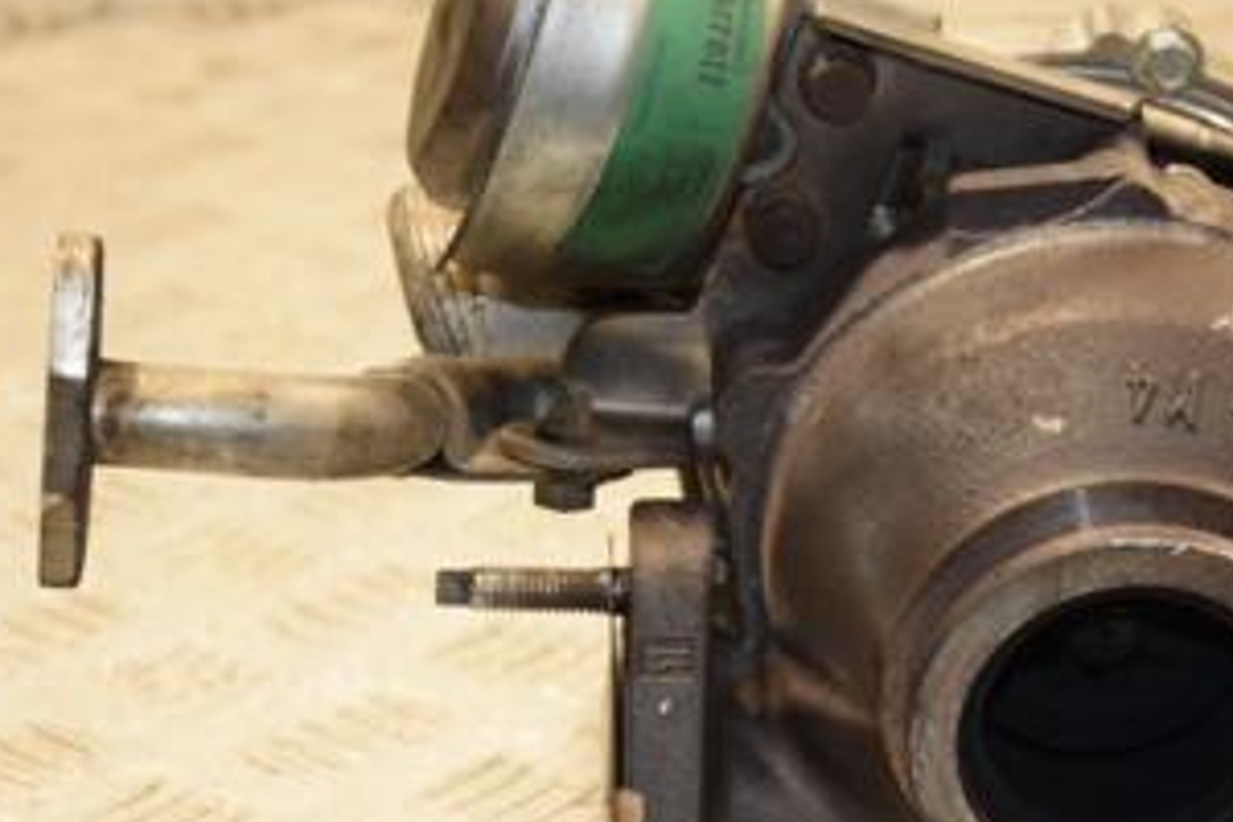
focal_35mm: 135
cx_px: 912
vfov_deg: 10.2
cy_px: 522
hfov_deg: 15.1
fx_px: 4623
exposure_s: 1/200
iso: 800
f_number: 5
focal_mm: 45
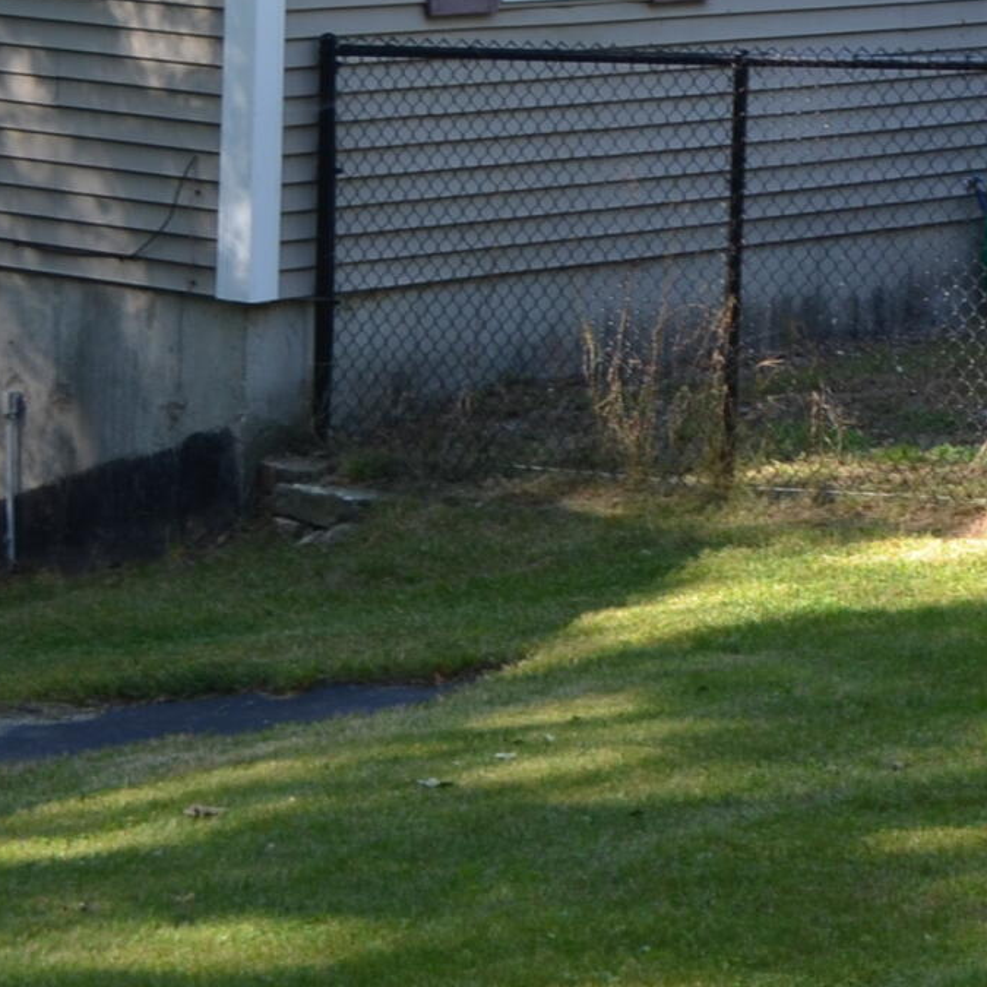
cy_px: -204
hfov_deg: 9.6
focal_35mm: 181
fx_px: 5839
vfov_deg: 9.5
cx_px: 1007
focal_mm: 32
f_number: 5.6
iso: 200
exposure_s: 1/125
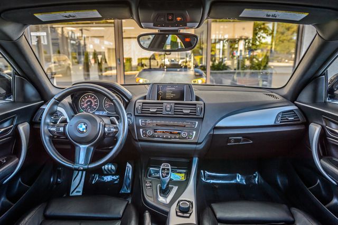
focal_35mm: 25
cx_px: 165
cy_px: 113
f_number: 4
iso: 400
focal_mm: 24
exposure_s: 1/125
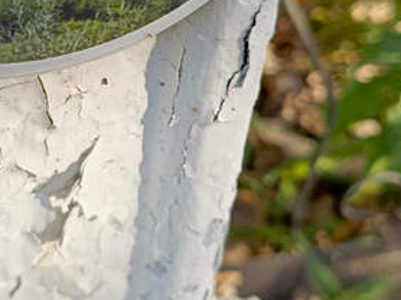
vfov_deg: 20.2
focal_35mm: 72
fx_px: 833
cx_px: 100
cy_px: 66
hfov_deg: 26.7
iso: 112
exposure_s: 1/324
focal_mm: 4.76
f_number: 1.69
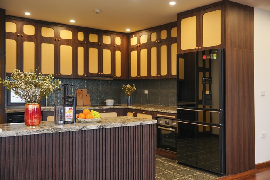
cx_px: 135
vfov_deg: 35.0
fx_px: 285
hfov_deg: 50.7
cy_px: 90
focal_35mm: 38
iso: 640
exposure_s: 1/100
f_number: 3.5
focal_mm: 38
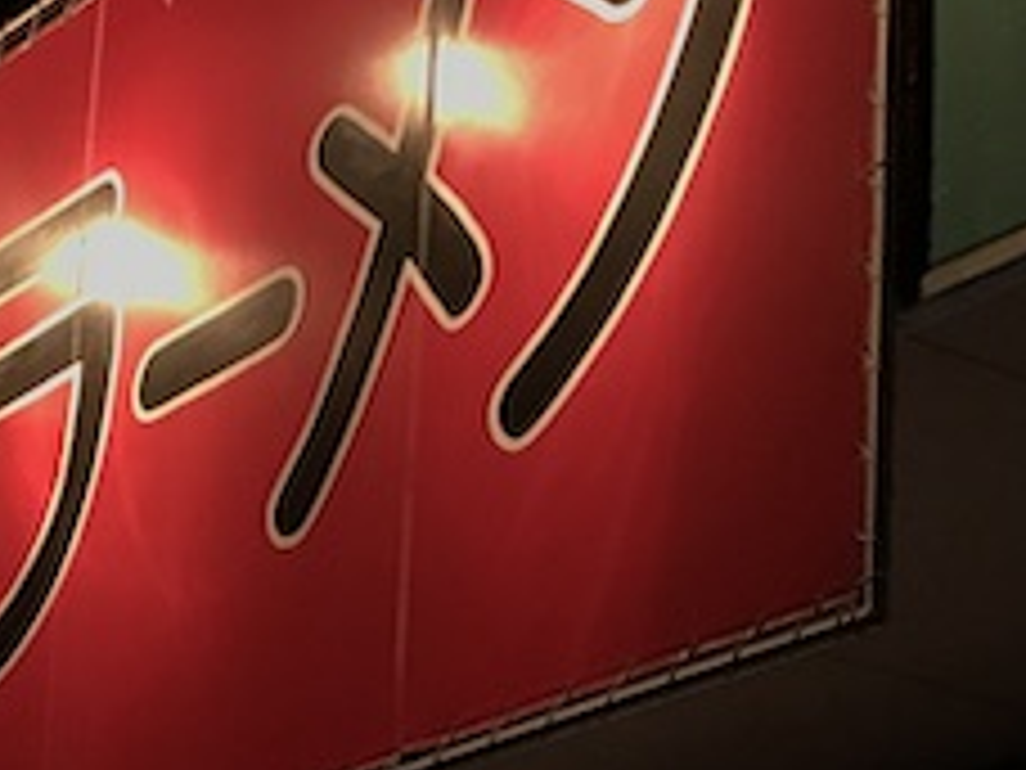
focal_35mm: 123
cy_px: 1036
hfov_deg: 15.9
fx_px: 3646
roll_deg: -3.5
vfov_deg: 11.7
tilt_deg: +14.6
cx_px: 144
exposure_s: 1/15
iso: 40
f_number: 1.8
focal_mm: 3.99
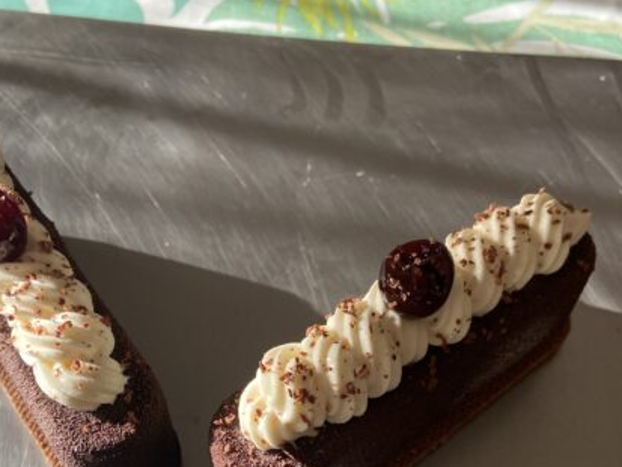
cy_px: 343
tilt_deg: -54.5
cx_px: 254
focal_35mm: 42
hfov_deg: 44.6
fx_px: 755
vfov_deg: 33.8
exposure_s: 1/121
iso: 100
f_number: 1.8
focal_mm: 4.25
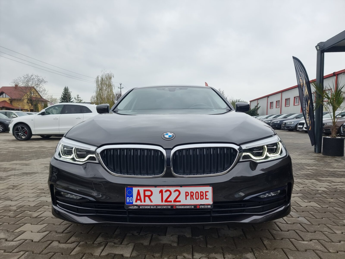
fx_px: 239
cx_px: 172
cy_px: 130
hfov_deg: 71.6
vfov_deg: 56.8
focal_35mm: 24
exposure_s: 1/100
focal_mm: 6.7
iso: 50
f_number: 1.8
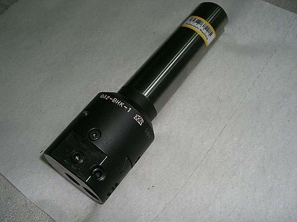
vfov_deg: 37.7
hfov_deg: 49.0
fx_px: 326
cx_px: 148
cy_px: 111
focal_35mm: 38
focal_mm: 6.2
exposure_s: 1/60
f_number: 4.3
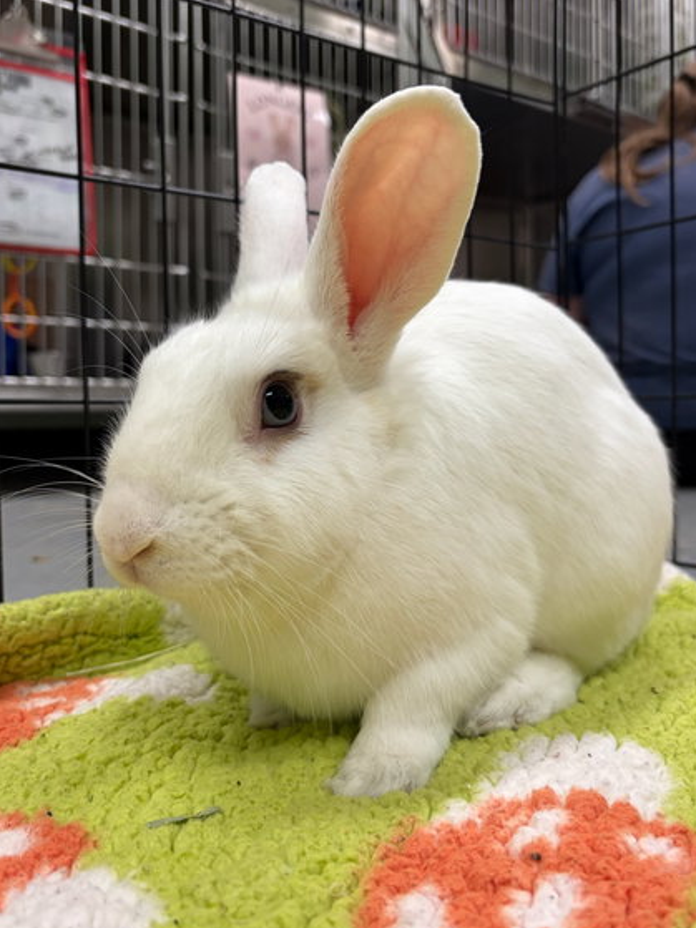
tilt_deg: -2.2
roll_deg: +1.0
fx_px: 831
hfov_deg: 45.4
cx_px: 349
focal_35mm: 31
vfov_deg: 58.3
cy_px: 444
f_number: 1.6
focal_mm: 5.96
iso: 160
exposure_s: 1/60
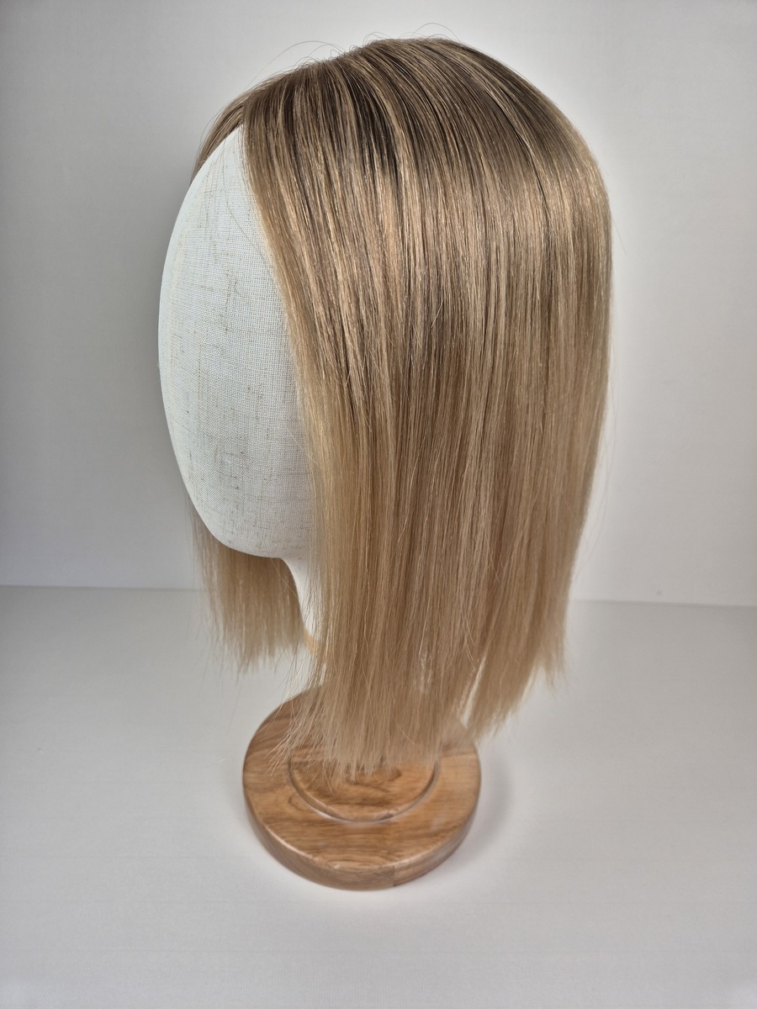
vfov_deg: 73.9
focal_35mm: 23
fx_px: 671
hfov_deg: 58.9
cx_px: 378
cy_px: 504
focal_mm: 5.4
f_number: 1.8
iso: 25
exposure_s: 1/185
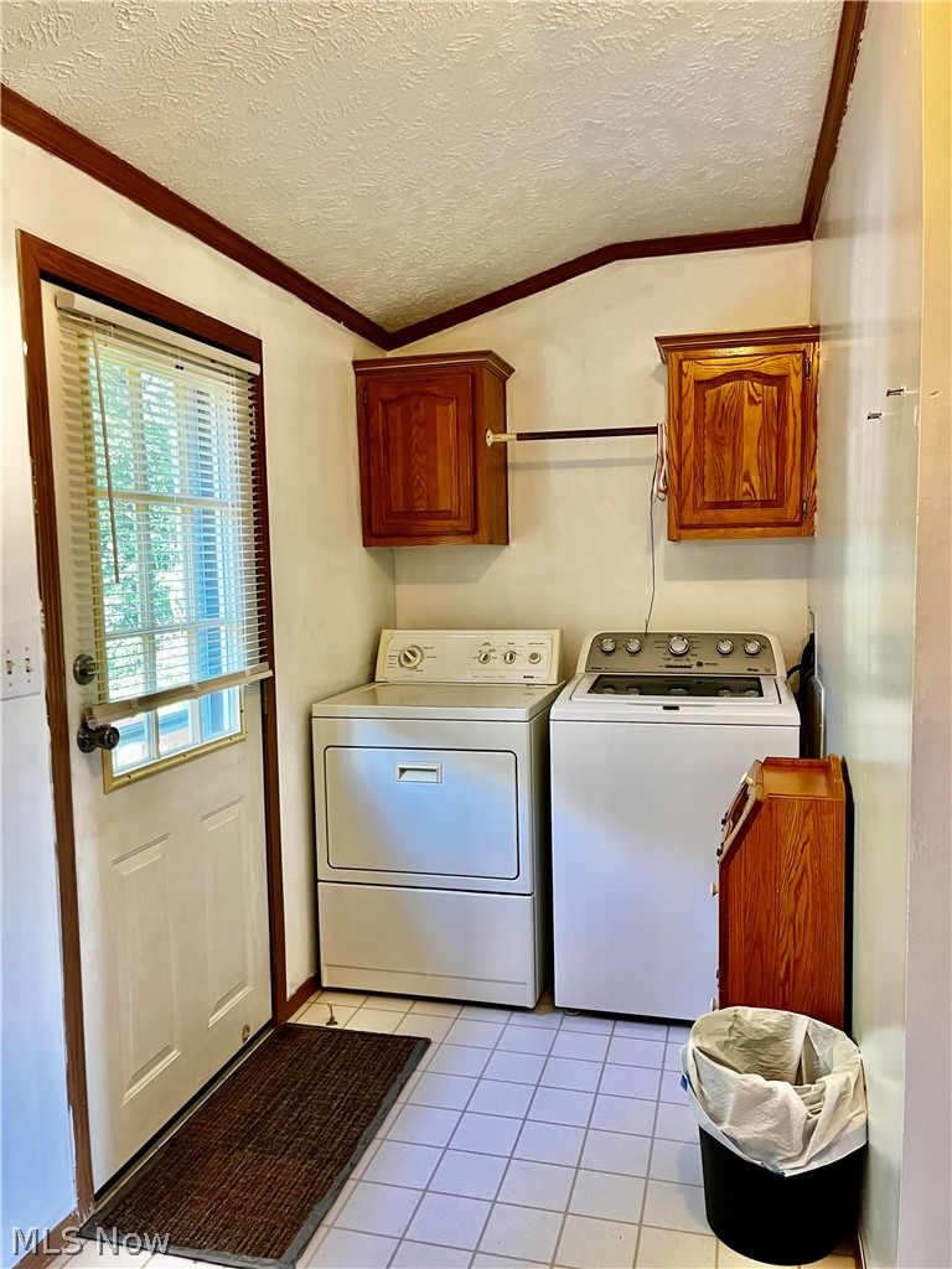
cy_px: 634
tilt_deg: -5.8
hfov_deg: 53.1
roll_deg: +1.0
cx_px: 476
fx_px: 953
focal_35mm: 26
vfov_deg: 67.3
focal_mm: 5.1
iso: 125
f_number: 1.6
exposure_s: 1/60
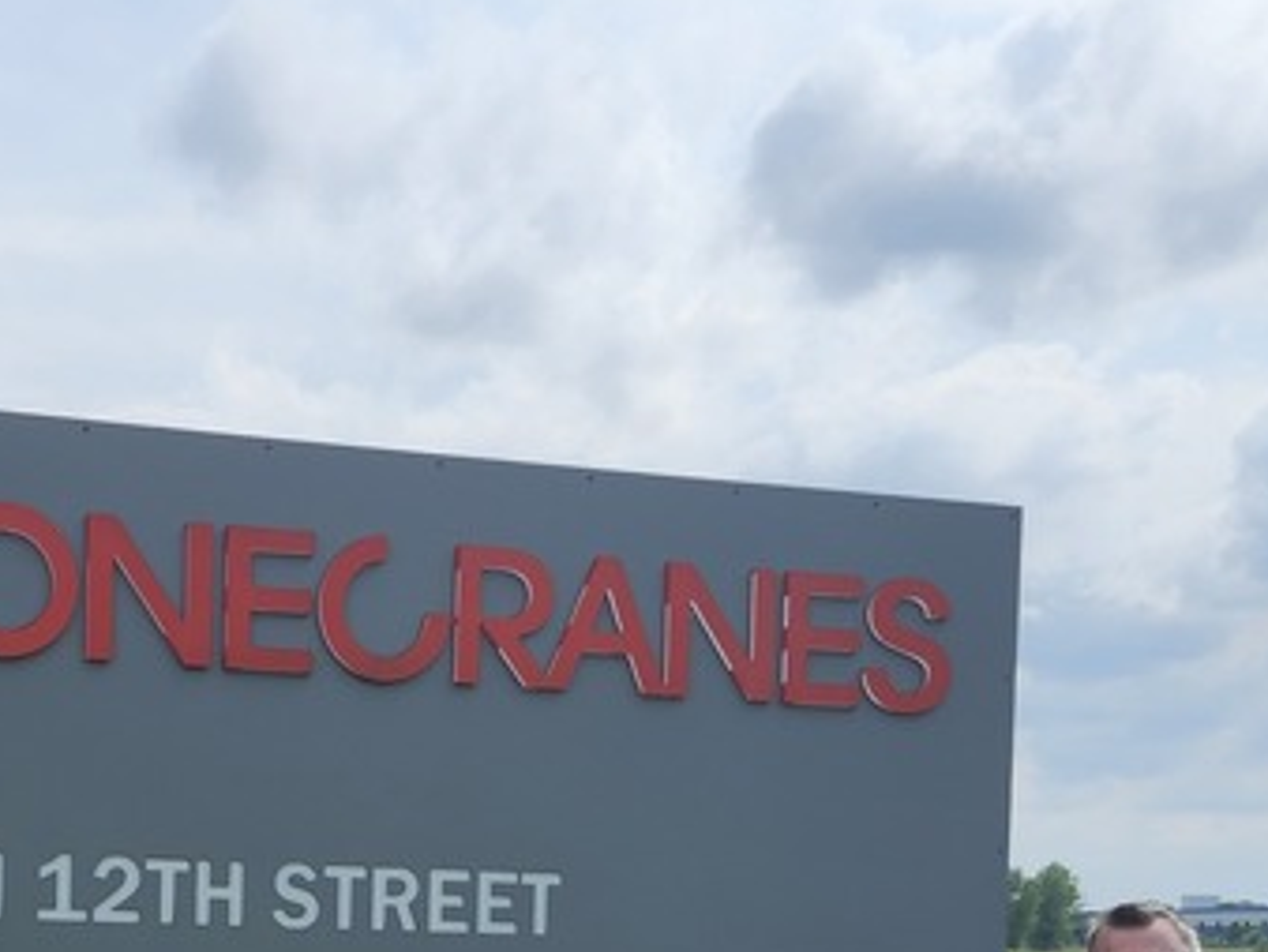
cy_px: 1151
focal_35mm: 68
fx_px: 2493
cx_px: 169
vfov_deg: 20.2
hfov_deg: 27.7
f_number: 1.8
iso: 25
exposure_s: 1/2077
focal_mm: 5.54
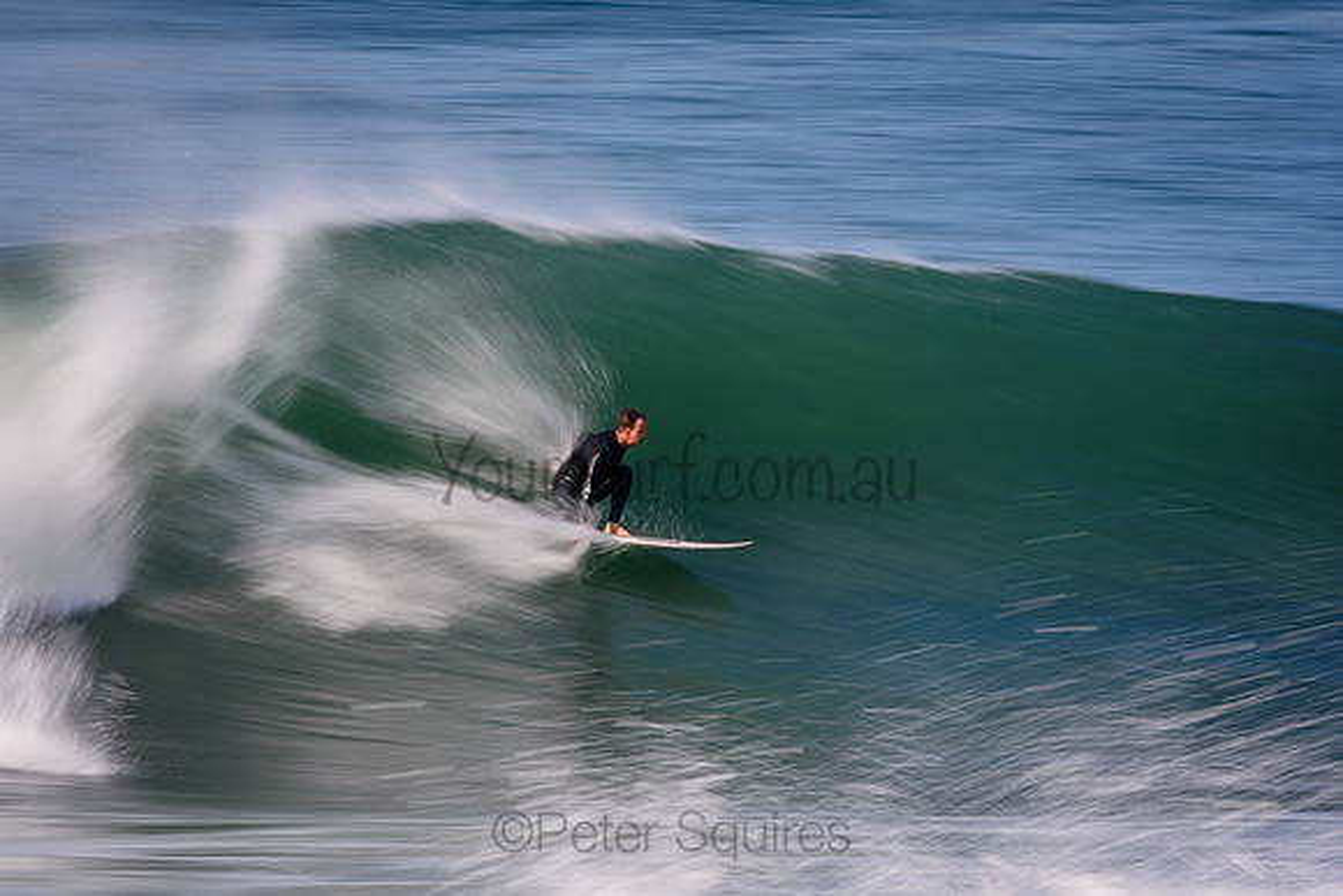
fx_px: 24626
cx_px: 672
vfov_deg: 2.1
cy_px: 448
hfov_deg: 3.1
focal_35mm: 660
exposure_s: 1/20
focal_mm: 440
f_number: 18
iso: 100
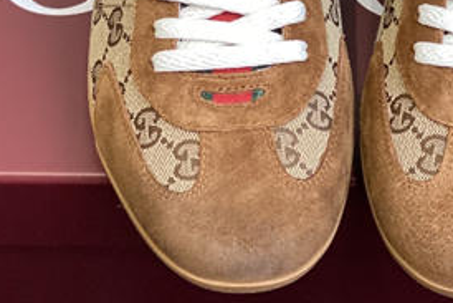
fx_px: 2153
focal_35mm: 171
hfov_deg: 12.0
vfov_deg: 7.9
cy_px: -103
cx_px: 359
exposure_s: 1/122
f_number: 2
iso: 80
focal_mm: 6
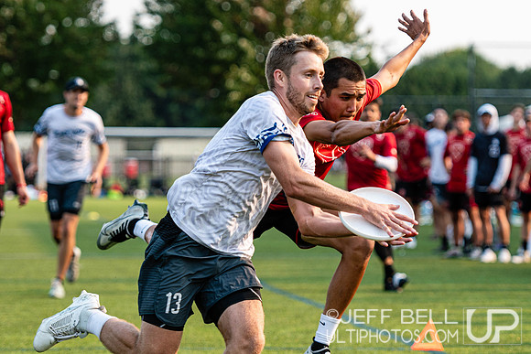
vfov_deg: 5.9
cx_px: 318
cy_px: 152
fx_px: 3441
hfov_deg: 8.8
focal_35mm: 233
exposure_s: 1/1250
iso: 125
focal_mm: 130
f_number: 3.2
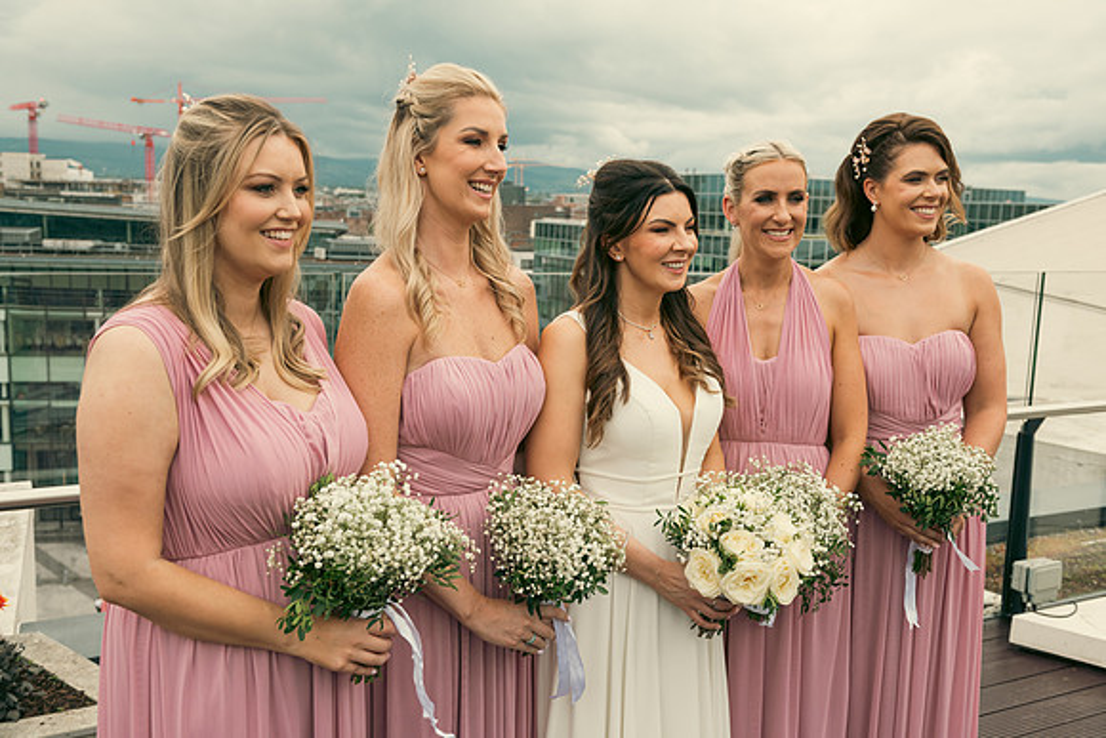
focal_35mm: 35
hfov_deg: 54.4
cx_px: 553
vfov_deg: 37.9
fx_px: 1075
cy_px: 369
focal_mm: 35
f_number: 6.3
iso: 160
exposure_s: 1/250
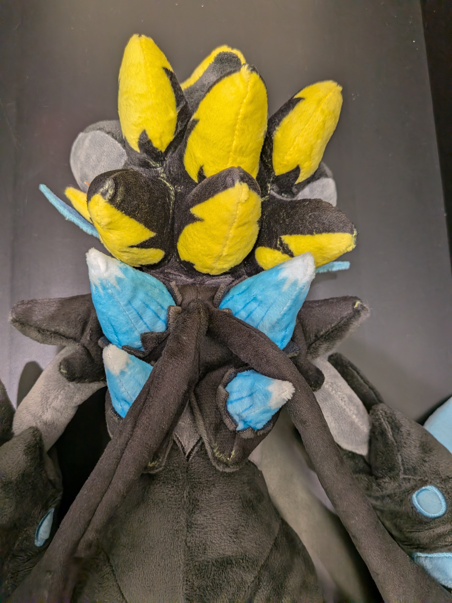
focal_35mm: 24
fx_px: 418
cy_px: 302
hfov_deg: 56.8
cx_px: 226
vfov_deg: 71.6
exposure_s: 1/120
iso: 78
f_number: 1.7
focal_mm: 4.53
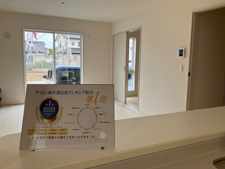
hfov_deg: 63.4
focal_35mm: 28
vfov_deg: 49.7
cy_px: 84
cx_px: 112
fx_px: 182
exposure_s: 1/122
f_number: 1.8
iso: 32
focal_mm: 3.99
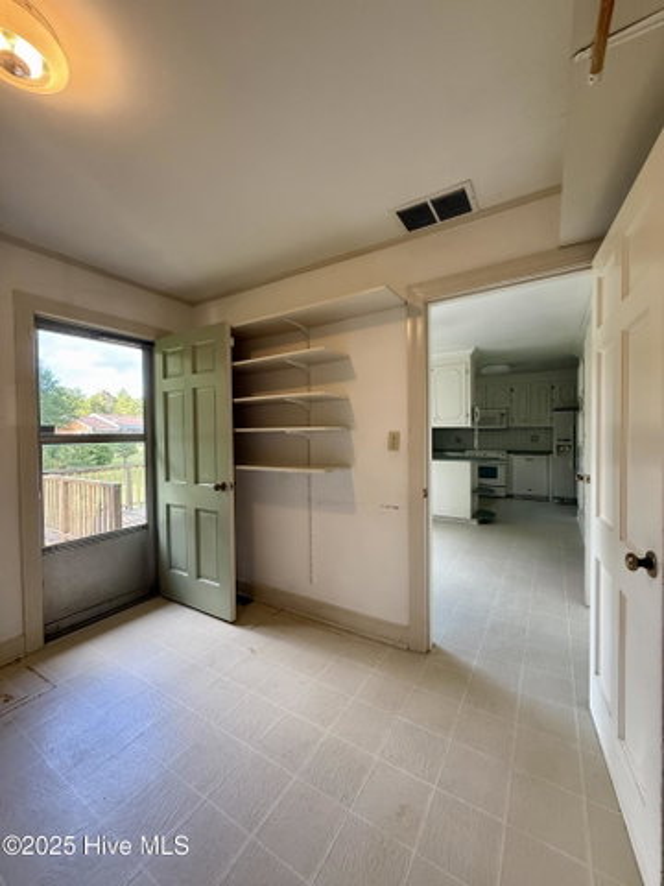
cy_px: 443
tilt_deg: -0.7
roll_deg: +0.2
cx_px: 332
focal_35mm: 14
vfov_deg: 102.1
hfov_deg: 85.7
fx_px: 358
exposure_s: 1/120
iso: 250
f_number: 2.2
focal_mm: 2.22
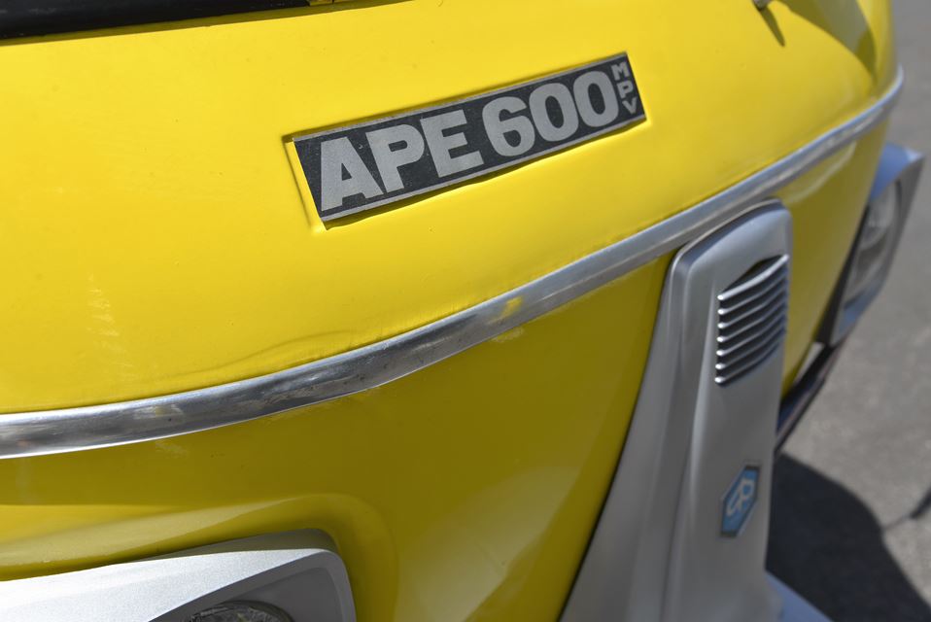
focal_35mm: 38
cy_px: 311
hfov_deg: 50.7
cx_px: 466
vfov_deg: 35.1
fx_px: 983
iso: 100
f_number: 8
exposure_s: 1/250
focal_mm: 38
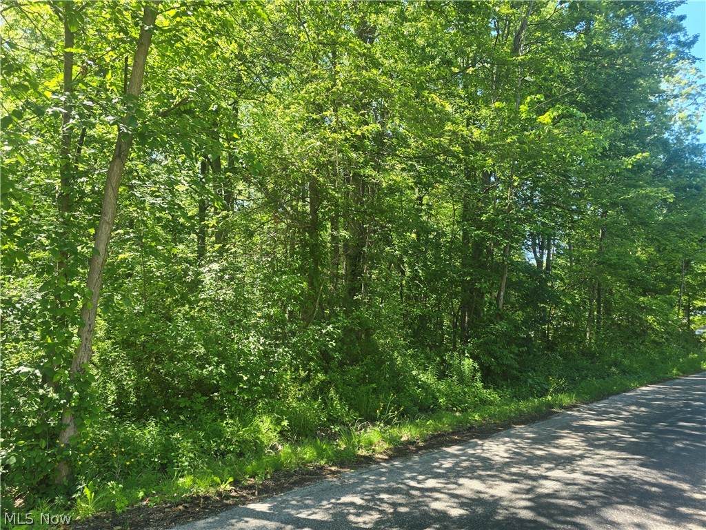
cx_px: 353
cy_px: 265
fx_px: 469
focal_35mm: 23
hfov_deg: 73.9
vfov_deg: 58.9
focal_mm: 6.3
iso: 32
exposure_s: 1/180
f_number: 1.7
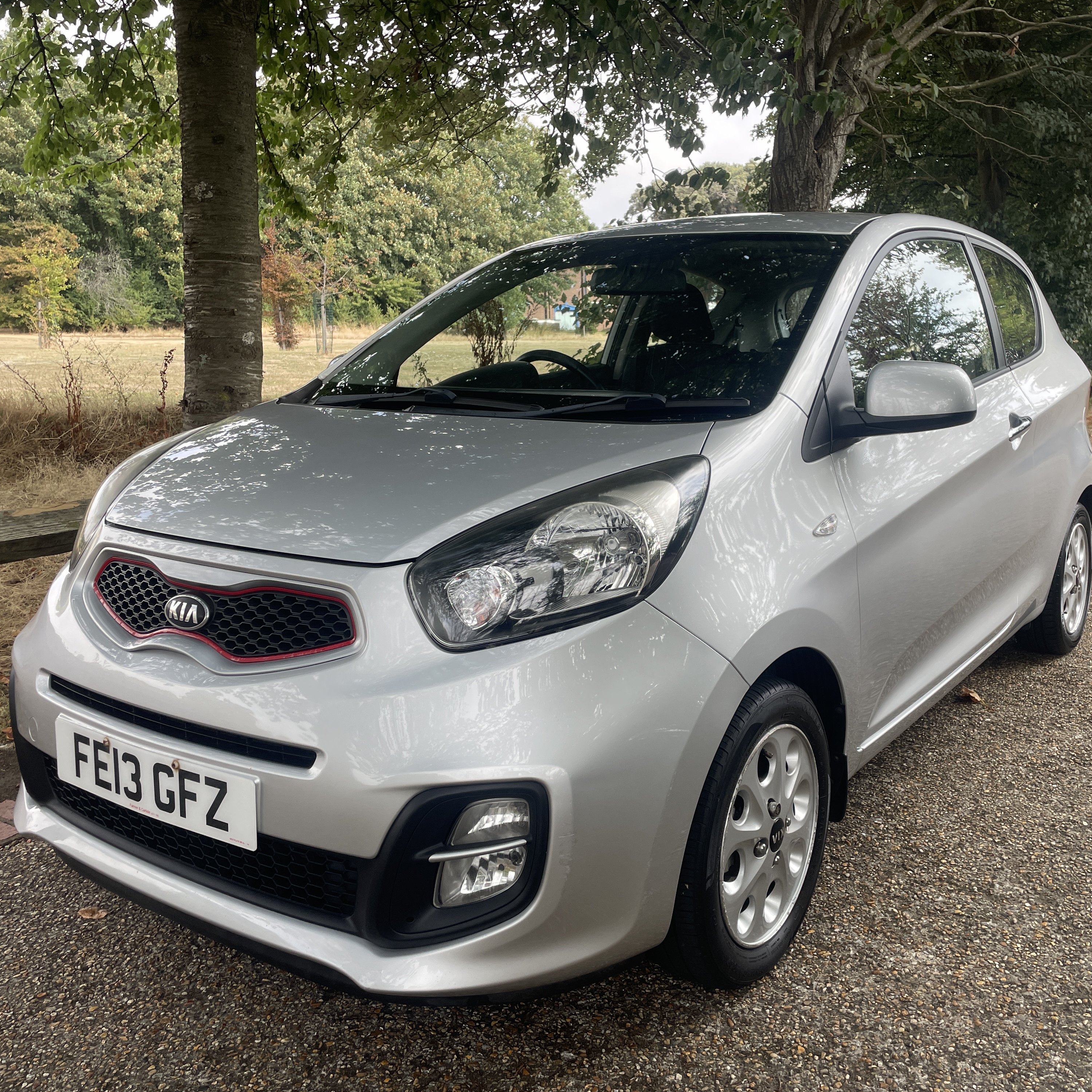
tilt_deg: -9.6
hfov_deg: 52.3
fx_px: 1106
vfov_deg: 52.5
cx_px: 624
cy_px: 543
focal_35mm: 31
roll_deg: +1.9
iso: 32
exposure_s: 1/600
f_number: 1.6
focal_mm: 4.2
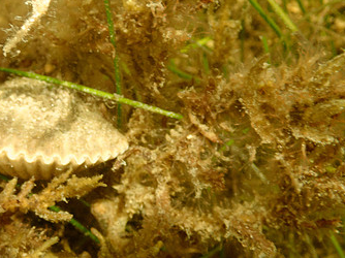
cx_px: 71
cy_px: 132
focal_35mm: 66
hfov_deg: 28.8
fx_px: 657
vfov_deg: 22.2
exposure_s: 1/100
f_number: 3.5
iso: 100
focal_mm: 6.83
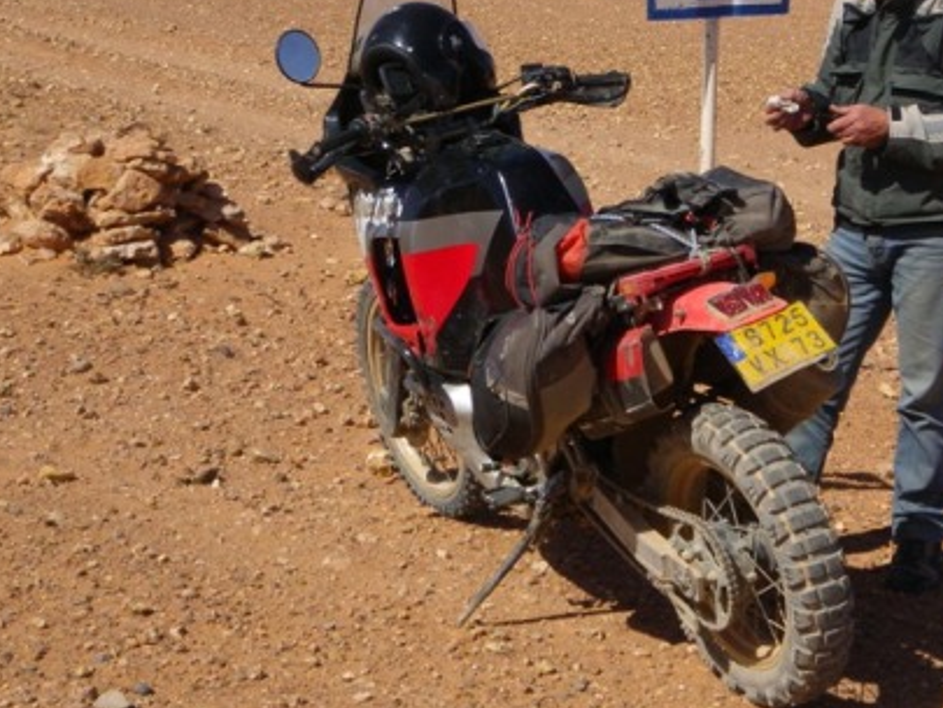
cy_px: 179
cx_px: 717
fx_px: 2262
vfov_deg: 17.7
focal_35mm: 83
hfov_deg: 23.3
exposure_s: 1/640
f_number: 5
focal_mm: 7.5
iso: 64
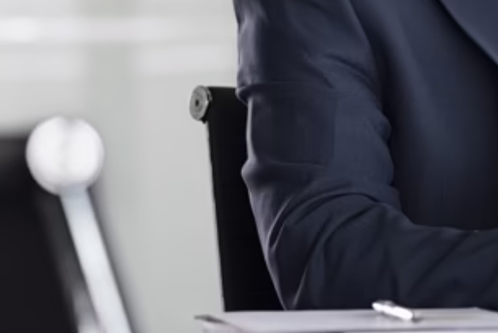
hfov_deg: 6.5
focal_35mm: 317
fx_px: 4389
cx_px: 376
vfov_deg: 4.3
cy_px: -56
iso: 400
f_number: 2.8
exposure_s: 1/200
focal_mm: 105
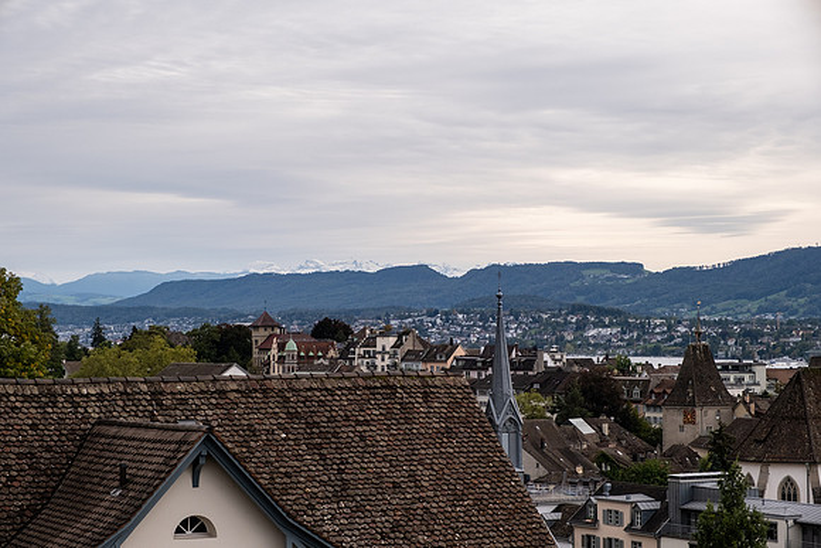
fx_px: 1893
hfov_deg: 24.5
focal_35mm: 83
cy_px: 274
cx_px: 410
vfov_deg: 16.5
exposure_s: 1/850
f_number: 5.6
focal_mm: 55
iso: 320
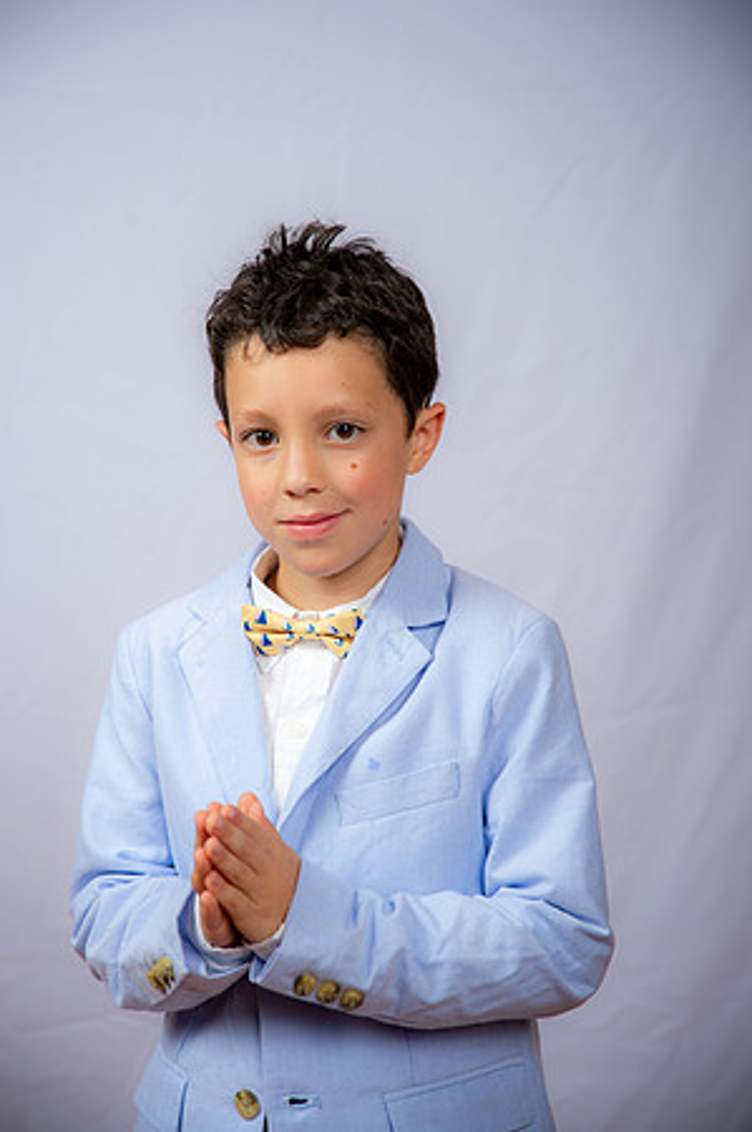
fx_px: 2669
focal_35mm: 85
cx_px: 376
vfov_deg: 23.9
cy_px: 566
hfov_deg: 16.0
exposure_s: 1/160
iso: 250
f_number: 6.3
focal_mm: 85
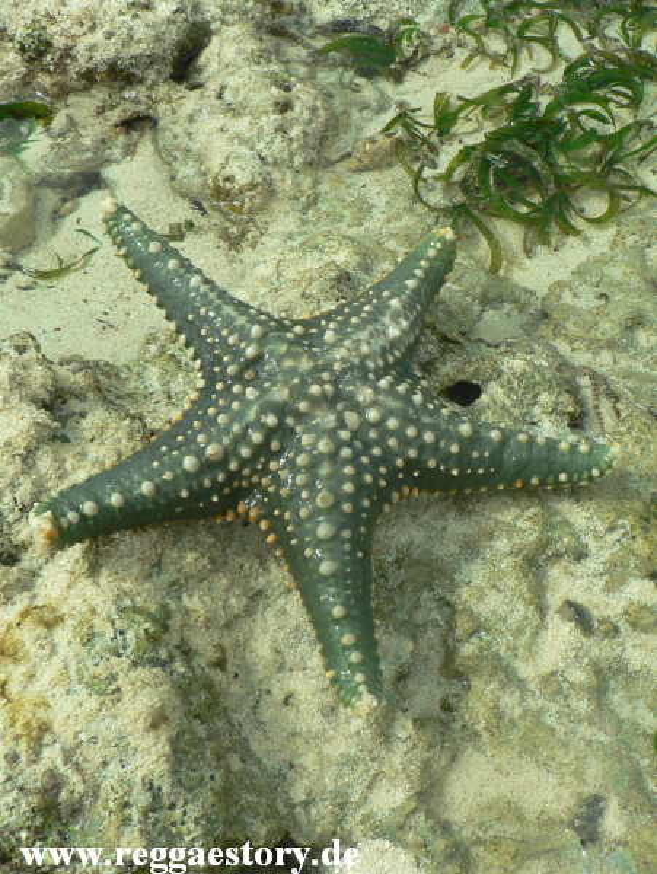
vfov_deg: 52.6
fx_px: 884
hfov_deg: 40.8
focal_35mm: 35
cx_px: 328
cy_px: 437
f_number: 4.5
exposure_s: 1/400
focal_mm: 6
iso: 64
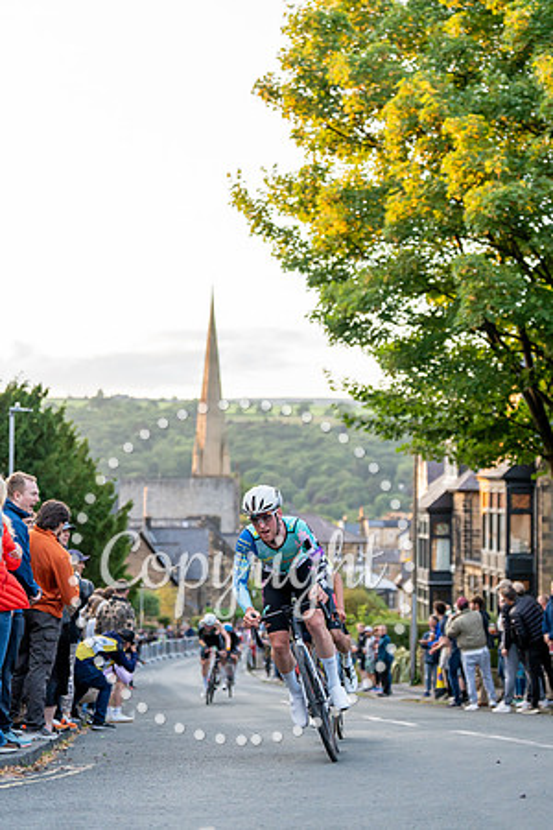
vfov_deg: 28.8
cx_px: 276
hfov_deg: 19.5
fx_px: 1613
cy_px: 415
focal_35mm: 70
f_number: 2.8
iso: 2000
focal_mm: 70
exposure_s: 1/1000
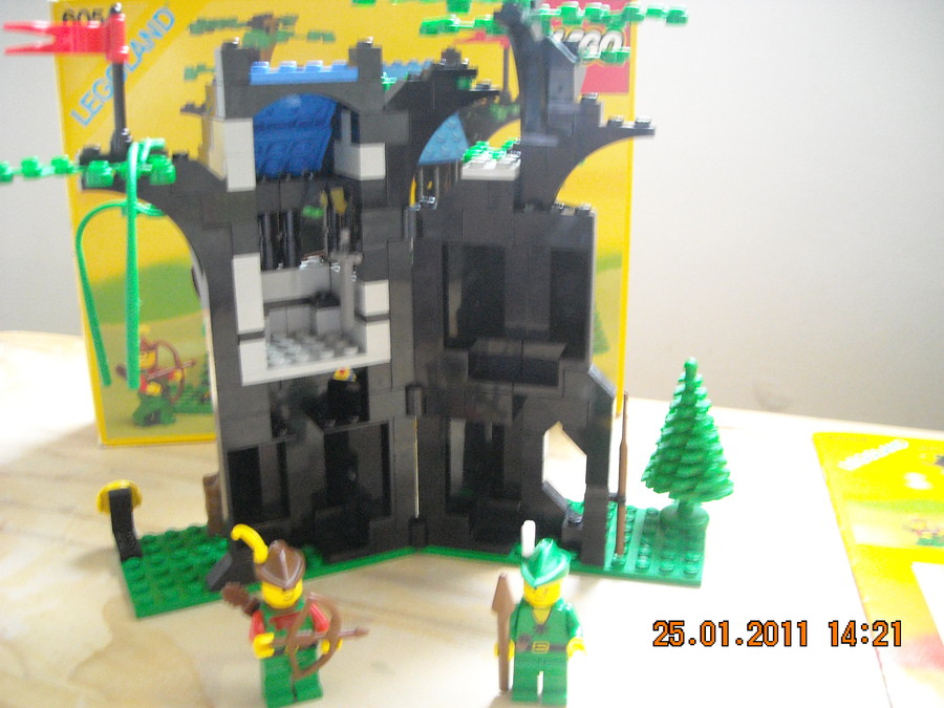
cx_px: 472
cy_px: 354
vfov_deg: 40.7
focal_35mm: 35
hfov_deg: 52.6
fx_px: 954
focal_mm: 5.7
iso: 565
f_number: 2.8
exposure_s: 1/8
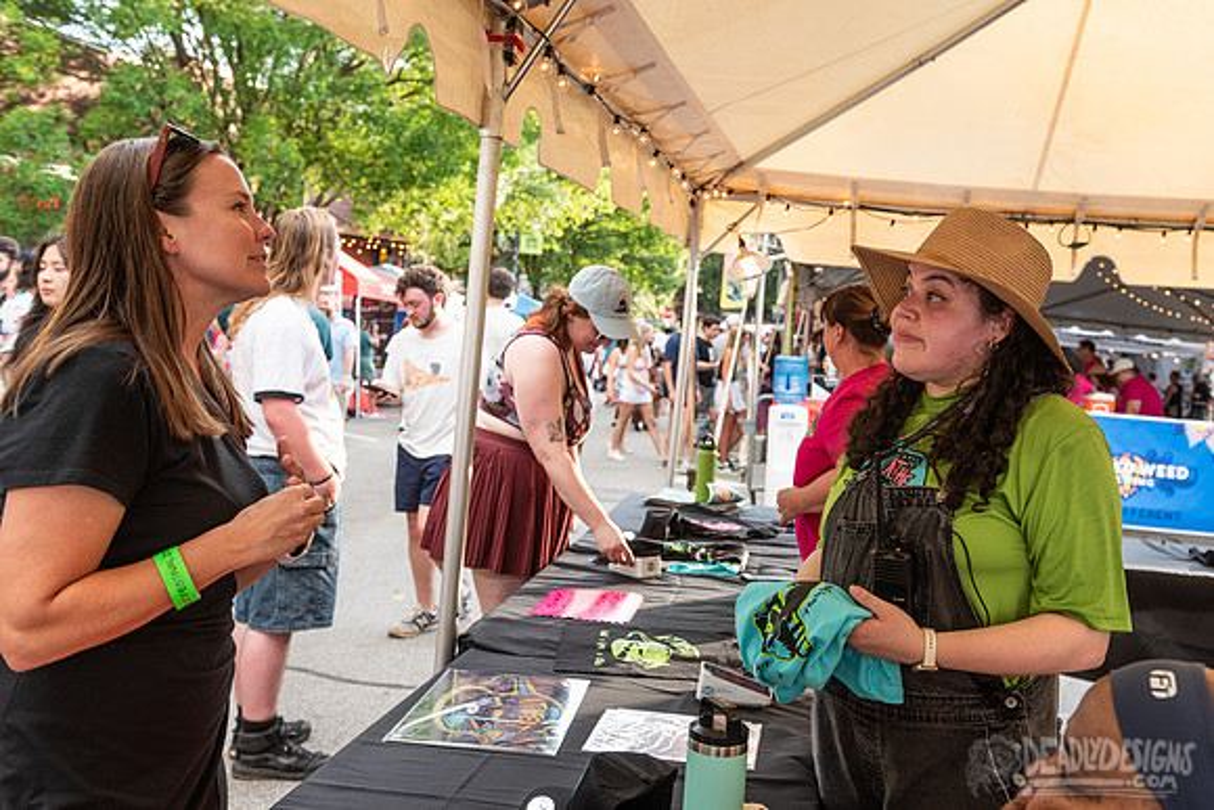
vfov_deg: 37.0
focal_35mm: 36
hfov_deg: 53.2
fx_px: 1208
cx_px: 680
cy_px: 369
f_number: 4.5
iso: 250
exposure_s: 1/250
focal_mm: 32
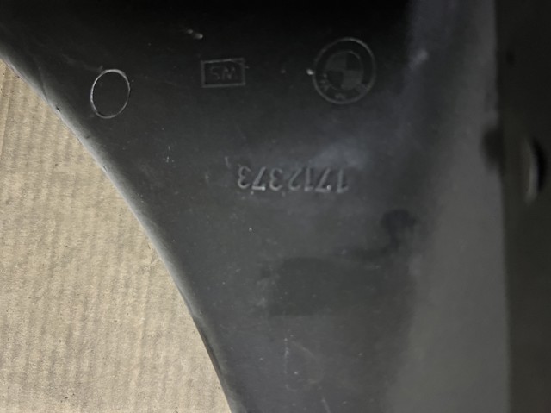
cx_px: 276
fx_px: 414
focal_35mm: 26
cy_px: 206
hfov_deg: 67.3
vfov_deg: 53.0
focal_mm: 5.7
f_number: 1.5
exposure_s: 1/25
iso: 800
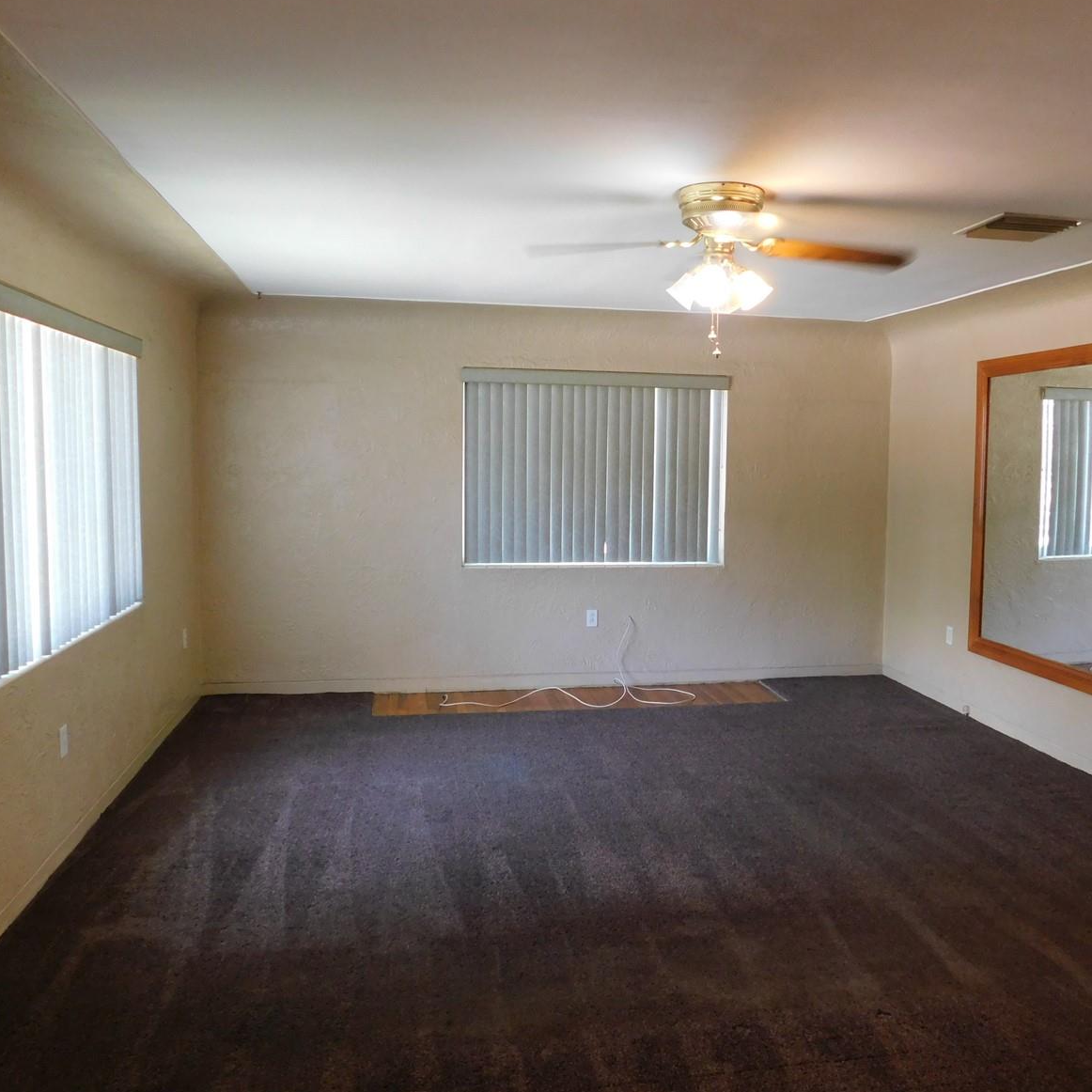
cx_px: 612
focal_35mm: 28
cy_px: 535
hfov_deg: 57.1
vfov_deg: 57.3
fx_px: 999
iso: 250
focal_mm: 4
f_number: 3
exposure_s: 1/30
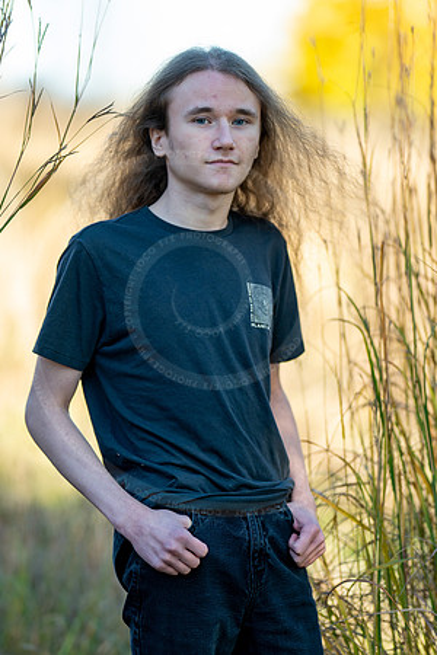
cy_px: 328
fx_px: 2312
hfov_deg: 10.8
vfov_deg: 16.1
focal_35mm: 127
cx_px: 218
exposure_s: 1/1000
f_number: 1.2
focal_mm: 85
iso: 80
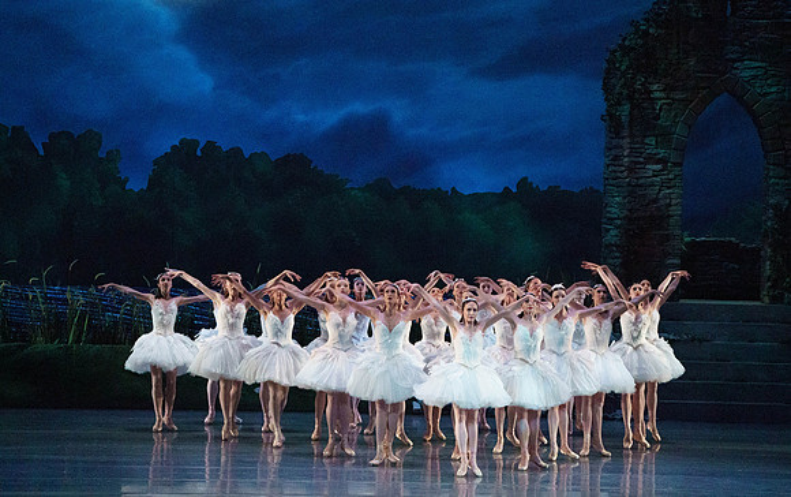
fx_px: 3960
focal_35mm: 183
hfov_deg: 11.4
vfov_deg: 7.2
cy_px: 262
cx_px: 396
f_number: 5.6
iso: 8000
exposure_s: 1/250
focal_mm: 179
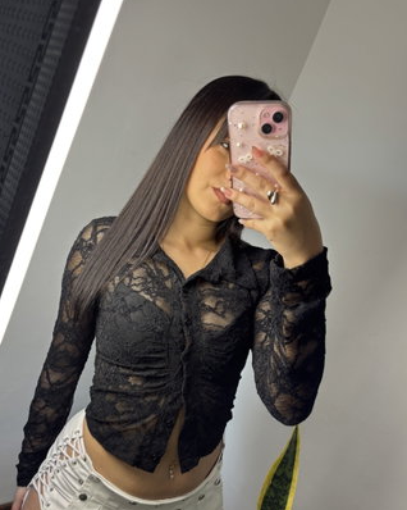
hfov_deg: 43.2
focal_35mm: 34
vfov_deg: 52.0
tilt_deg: -29.4
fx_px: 512
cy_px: 335
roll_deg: -22.9
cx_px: 174
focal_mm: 5.96
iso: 80
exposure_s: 1/100
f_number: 1.6
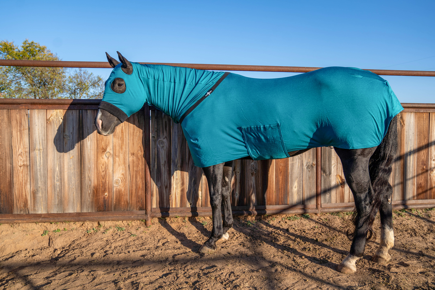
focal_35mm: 29
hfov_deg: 63.7
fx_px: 350
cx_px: 218
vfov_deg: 45.0
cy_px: 145
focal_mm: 29
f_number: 3.5
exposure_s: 1/800
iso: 100
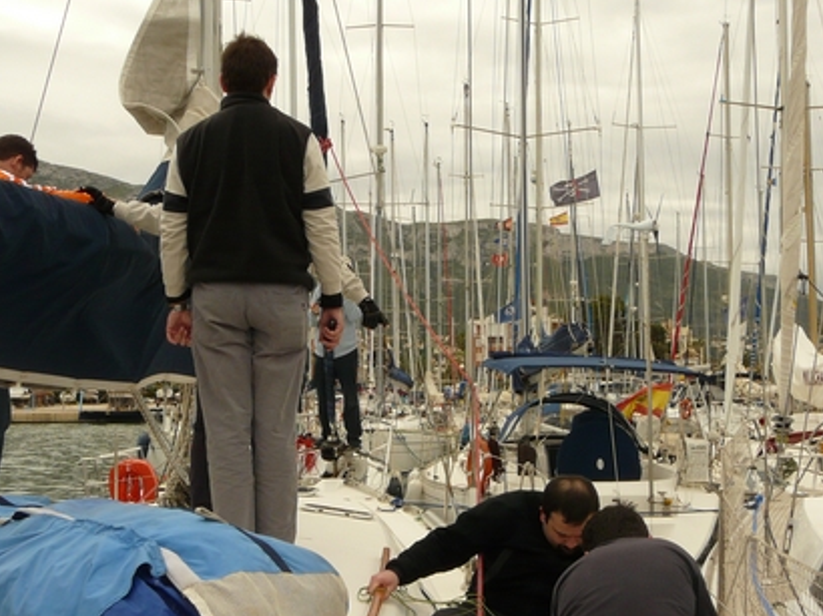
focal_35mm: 50
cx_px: 415
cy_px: 315
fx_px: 1188
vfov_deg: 29.1
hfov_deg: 38.2
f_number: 5.6
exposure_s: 1/400
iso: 100
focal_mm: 4.9
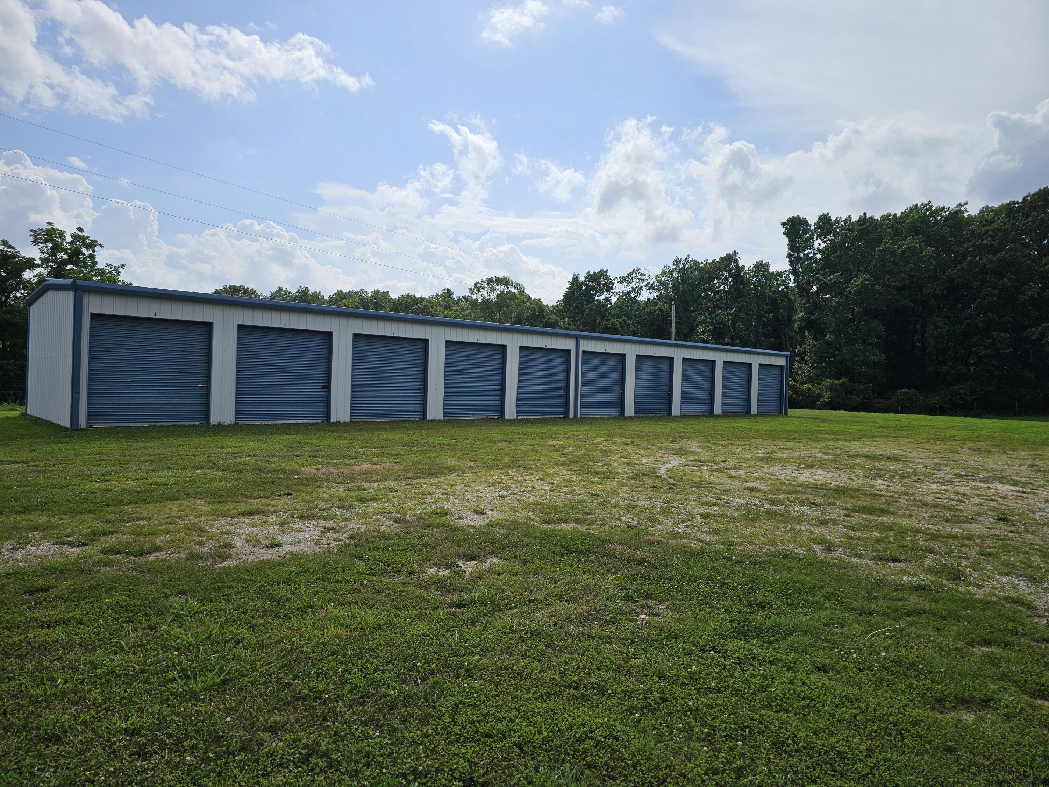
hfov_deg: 73.9
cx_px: 524
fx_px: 697
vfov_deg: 58.9
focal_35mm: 23
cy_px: 394
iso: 12
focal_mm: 6.3
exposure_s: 1/1879
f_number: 1.7
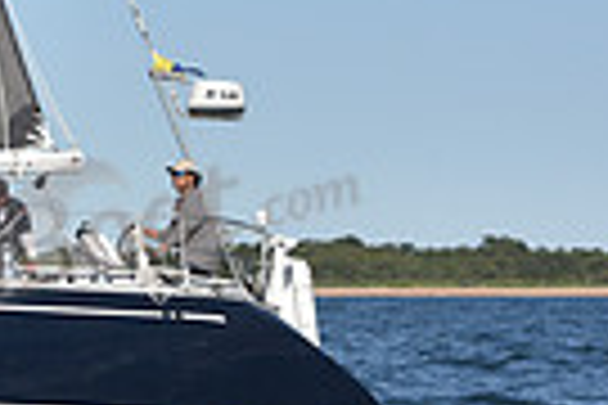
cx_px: -504
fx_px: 5438
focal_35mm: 322
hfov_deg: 6.3
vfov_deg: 4.3
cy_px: 83
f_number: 5
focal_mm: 75
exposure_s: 1/1250
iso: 250
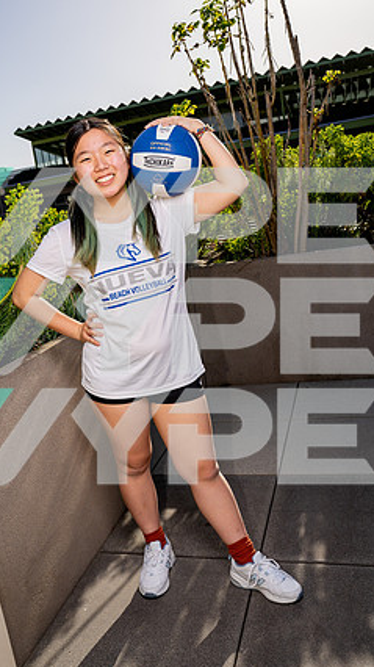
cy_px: 327
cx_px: 153
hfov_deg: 37.6
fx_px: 548
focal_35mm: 31
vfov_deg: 62.6
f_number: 5.6
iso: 100
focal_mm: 28
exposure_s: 1/640
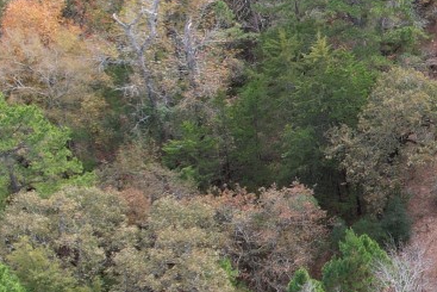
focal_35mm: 97
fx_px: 1178
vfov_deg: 14.1
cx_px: 612
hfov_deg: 19.0
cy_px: 113
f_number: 2.8
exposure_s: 1/320
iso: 110
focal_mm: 8.38
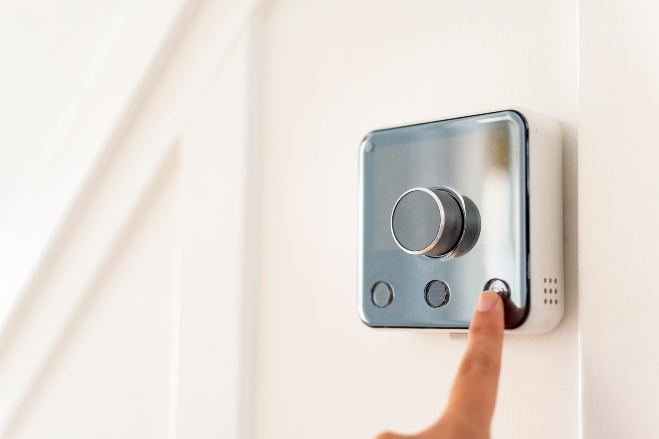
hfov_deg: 38.2
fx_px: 952
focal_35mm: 52
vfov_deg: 26.0
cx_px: 330
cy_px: 220
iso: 250
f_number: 2
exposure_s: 1/60
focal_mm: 35
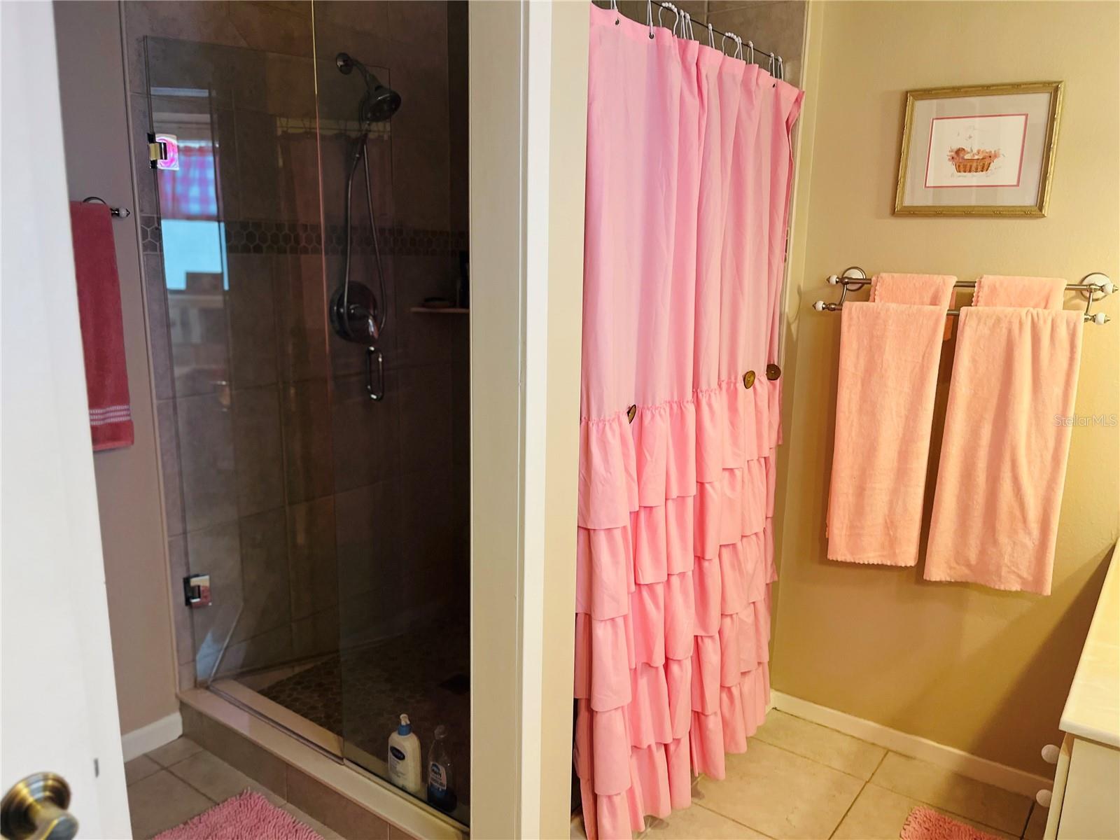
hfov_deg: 67.3
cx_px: 560
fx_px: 841
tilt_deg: -11.8
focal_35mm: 26
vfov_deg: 53.1
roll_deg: -2.2
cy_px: 420
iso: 125
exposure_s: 1/120
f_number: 1.6
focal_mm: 5.1
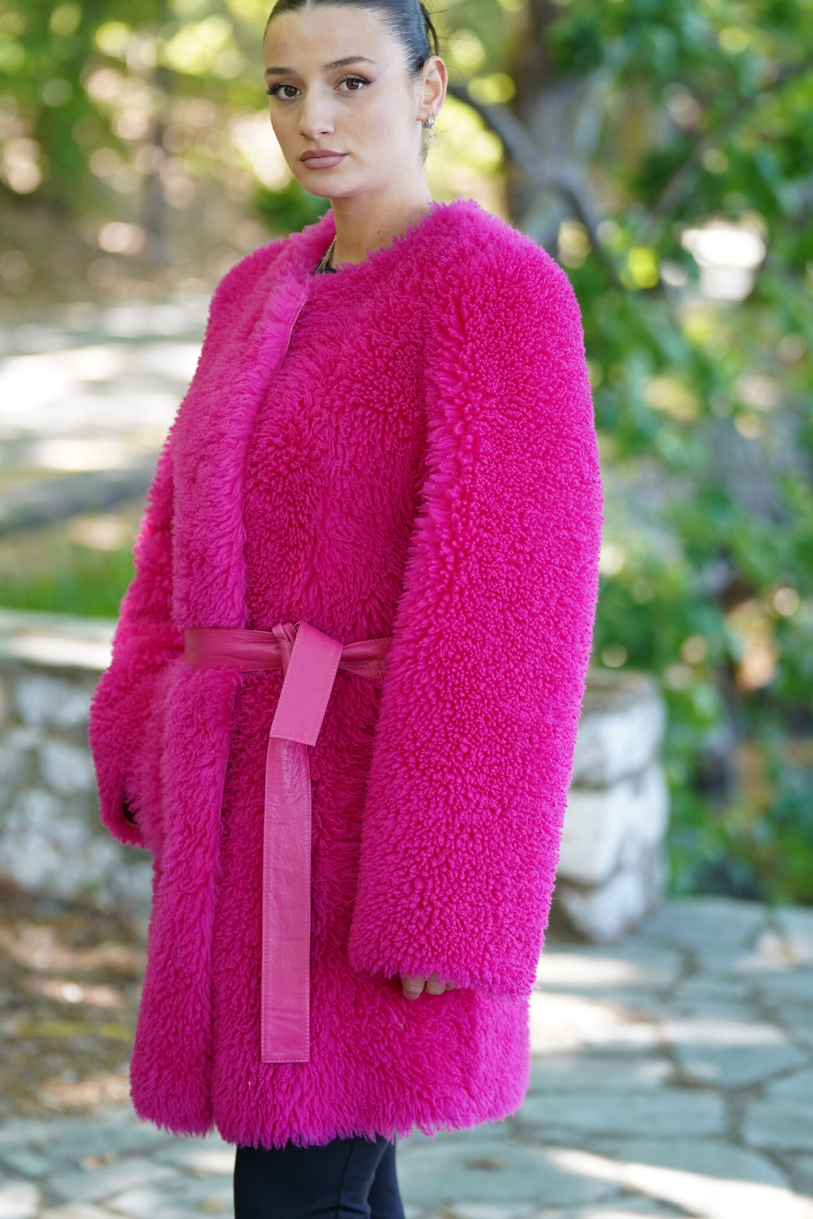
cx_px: 377
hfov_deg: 12.5
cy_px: 522
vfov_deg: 18.6
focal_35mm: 110
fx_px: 3725
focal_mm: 89
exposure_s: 1/320
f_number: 2.8
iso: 640
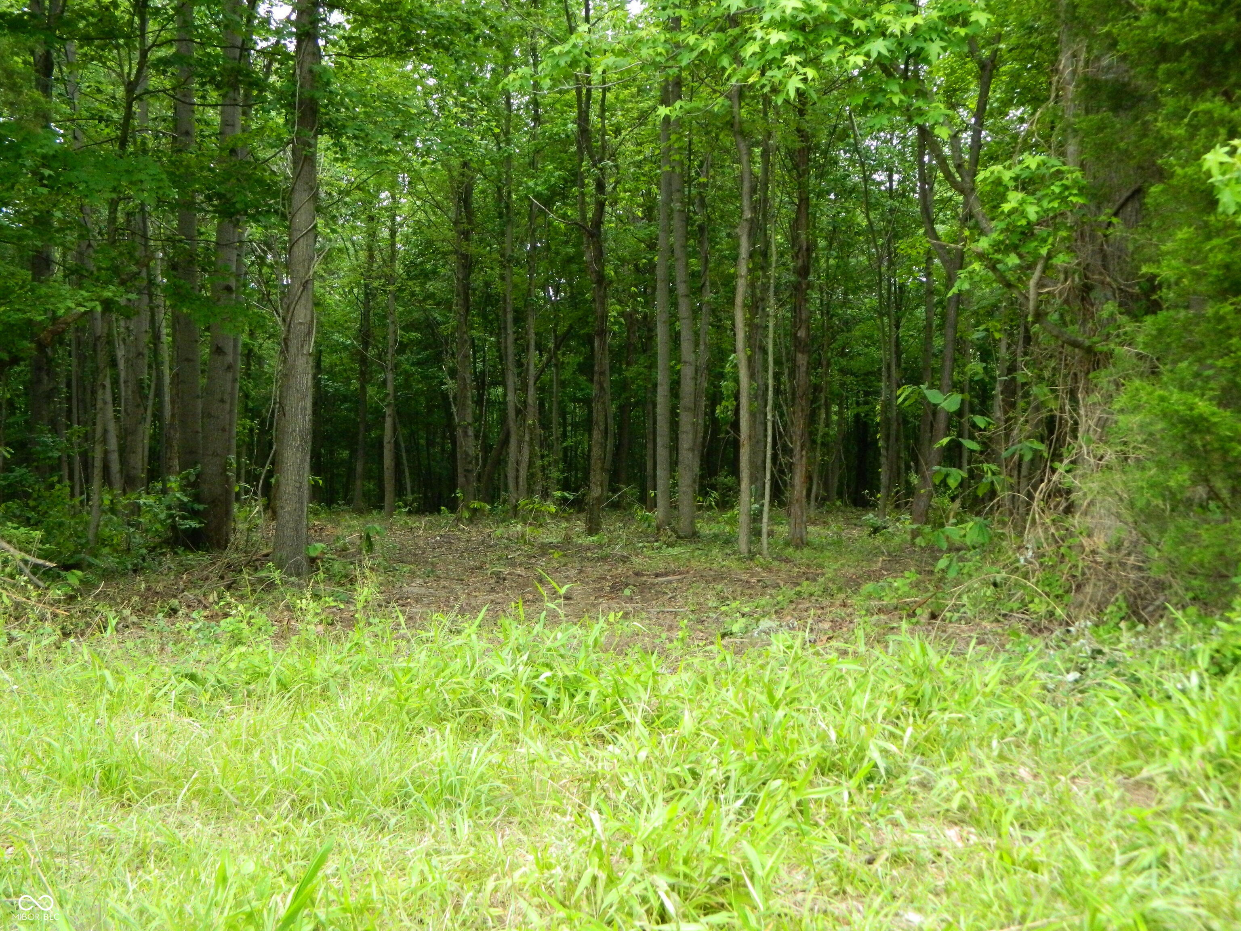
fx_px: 1470
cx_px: 620
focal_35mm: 41
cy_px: 466
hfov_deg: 45.8
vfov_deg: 35.1
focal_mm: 7.3
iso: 400
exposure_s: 1/80
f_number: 3.5
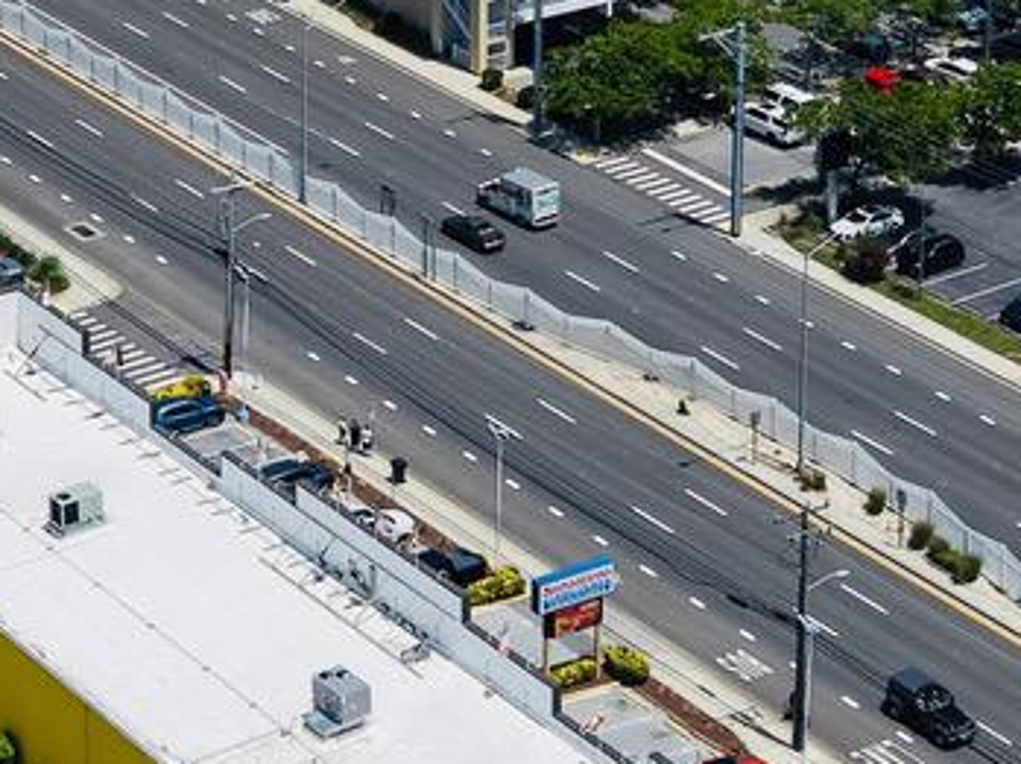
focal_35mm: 141
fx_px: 4155
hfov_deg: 13.9
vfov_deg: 10.2
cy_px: -296
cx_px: 202
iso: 160
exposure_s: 1/8000
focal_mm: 8.67
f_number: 1.8
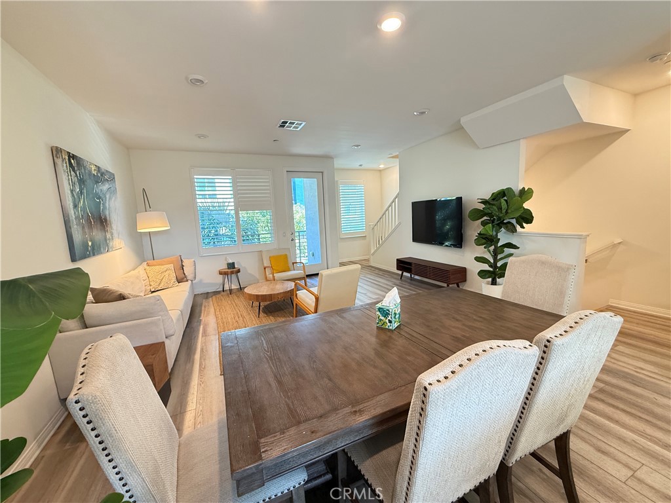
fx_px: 271
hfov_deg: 102.1
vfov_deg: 85.7
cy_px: 252
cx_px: 336
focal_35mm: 14
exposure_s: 1/60
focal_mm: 2.22
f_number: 2.2
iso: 400
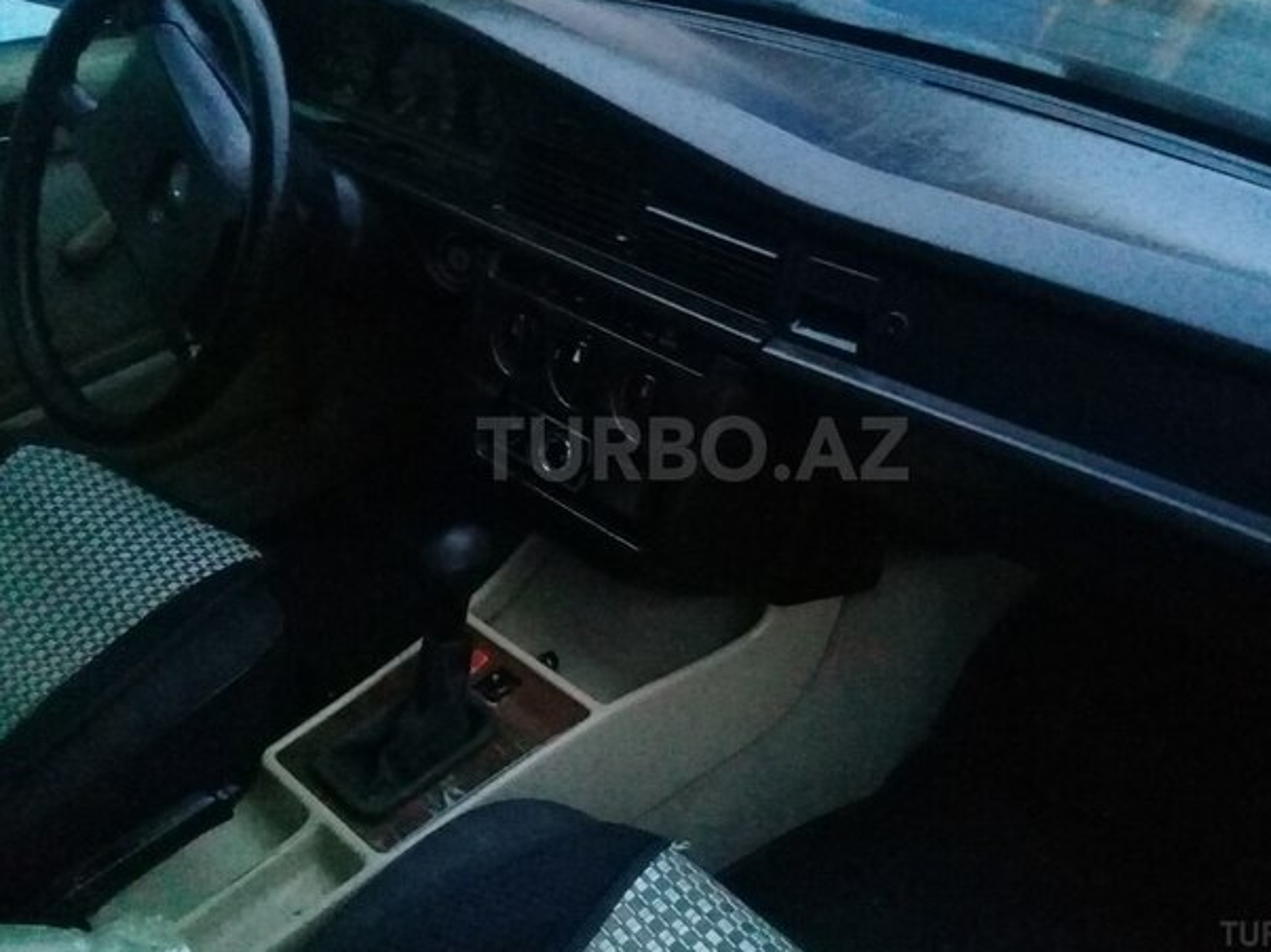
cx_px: 693
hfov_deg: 53.9
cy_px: 449
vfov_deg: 41.7
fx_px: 1248
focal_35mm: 34
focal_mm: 3.3
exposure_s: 1/17
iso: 1250
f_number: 2.2
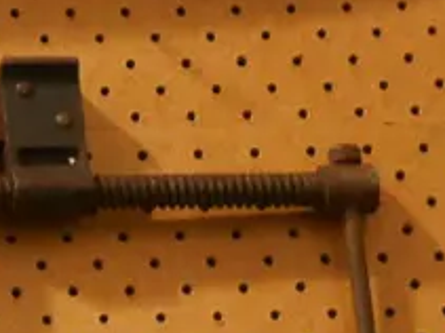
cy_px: 94
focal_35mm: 311
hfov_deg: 6.1
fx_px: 3996
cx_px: -624
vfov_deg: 4.8
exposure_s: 1/80
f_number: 5.6
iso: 3200
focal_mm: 32
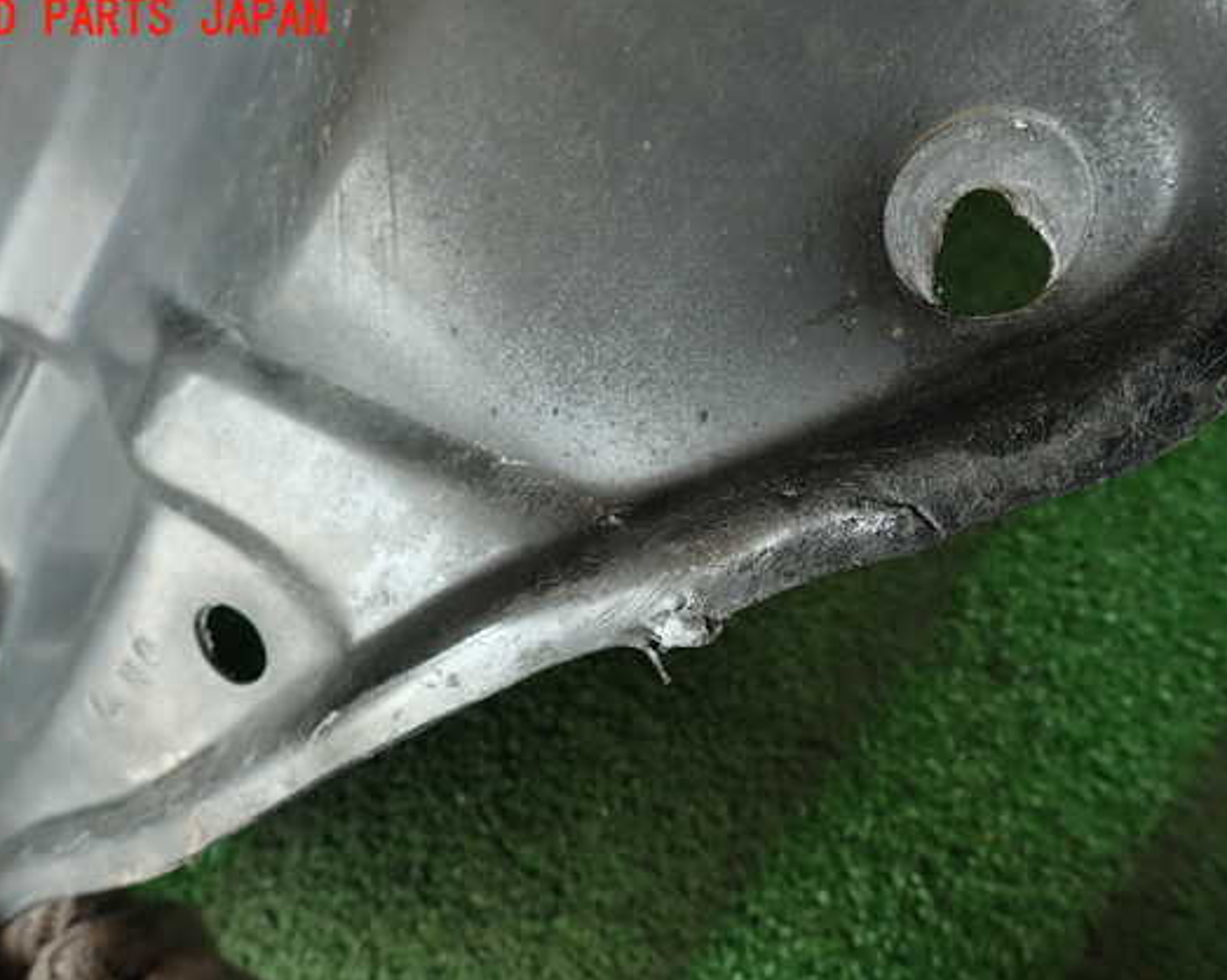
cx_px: 605
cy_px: 518
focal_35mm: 28
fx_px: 1016
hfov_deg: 62.2
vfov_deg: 51.5
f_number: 2.8
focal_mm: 4.5
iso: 100
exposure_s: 1/80
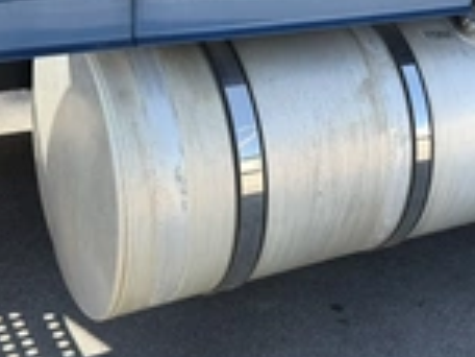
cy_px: 97
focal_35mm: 63
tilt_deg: -14.8
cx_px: 359
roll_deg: -3.9
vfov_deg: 23.1
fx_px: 864
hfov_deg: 30.2
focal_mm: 6.76
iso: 100
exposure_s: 1/1410
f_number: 1.78
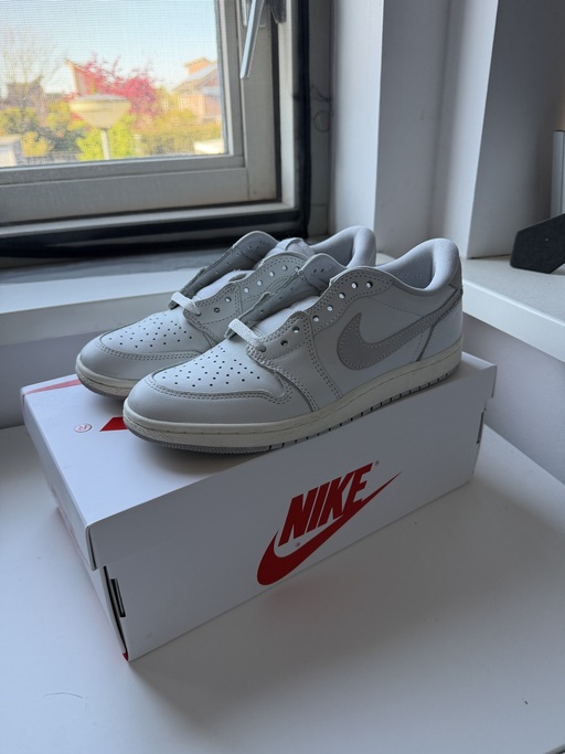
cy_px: 377
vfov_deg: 71.6
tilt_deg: -27.0
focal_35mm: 24
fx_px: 522
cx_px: 282
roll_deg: +1.9
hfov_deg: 56.8
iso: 160
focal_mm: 6.76
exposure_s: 1/192
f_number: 1.78
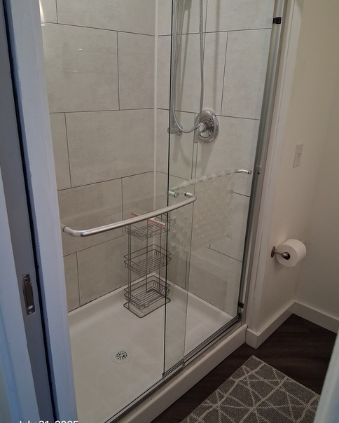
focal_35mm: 28
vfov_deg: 62.2
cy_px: 219
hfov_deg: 51.6
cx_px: 171
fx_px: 351
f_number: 1.8
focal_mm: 3.98
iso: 400
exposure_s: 1/120
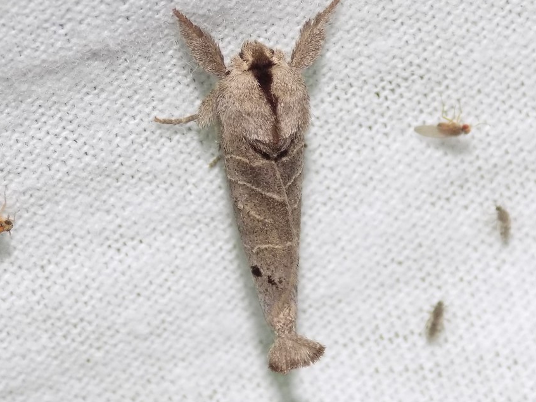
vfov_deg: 12.4
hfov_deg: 16.6
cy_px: 201
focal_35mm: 119
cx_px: 267
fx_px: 1842
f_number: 4.8
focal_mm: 20.9
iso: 200
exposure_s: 1/30
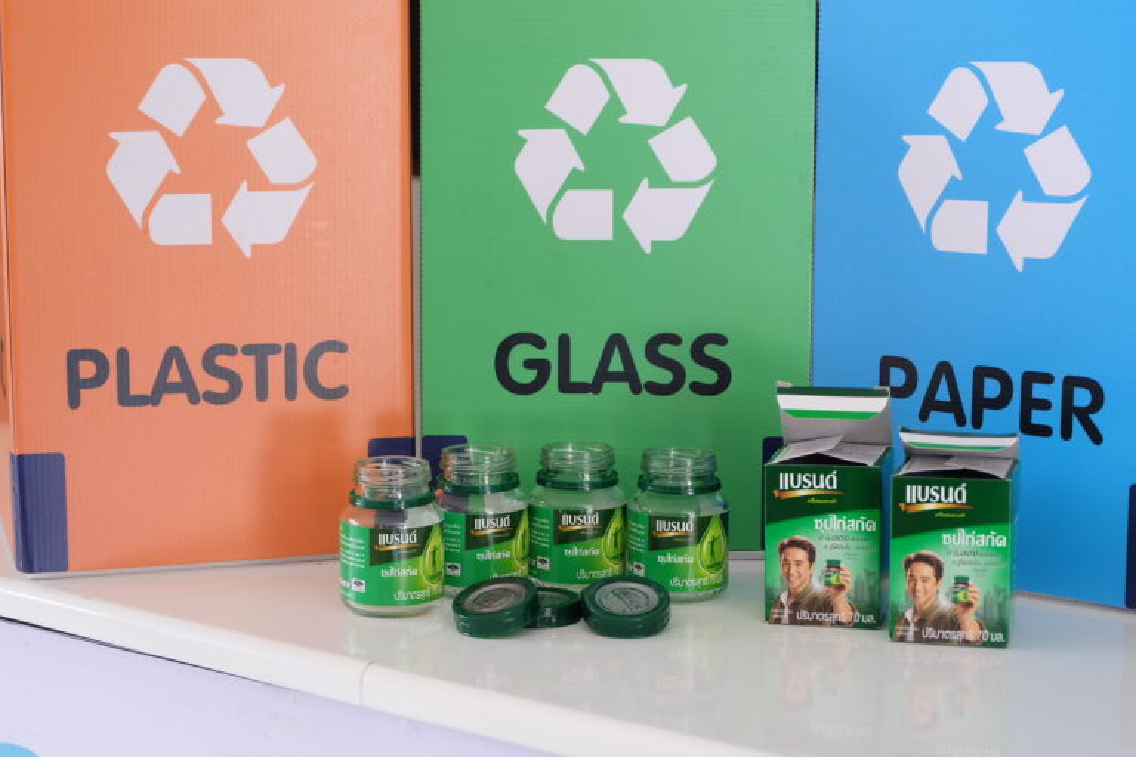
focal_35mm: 63
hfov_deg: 31.9
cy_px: 378
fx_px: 1988
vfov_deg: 21.6
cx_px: 568
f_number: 5.6
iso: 800
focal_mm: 41.8
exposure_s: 1/70
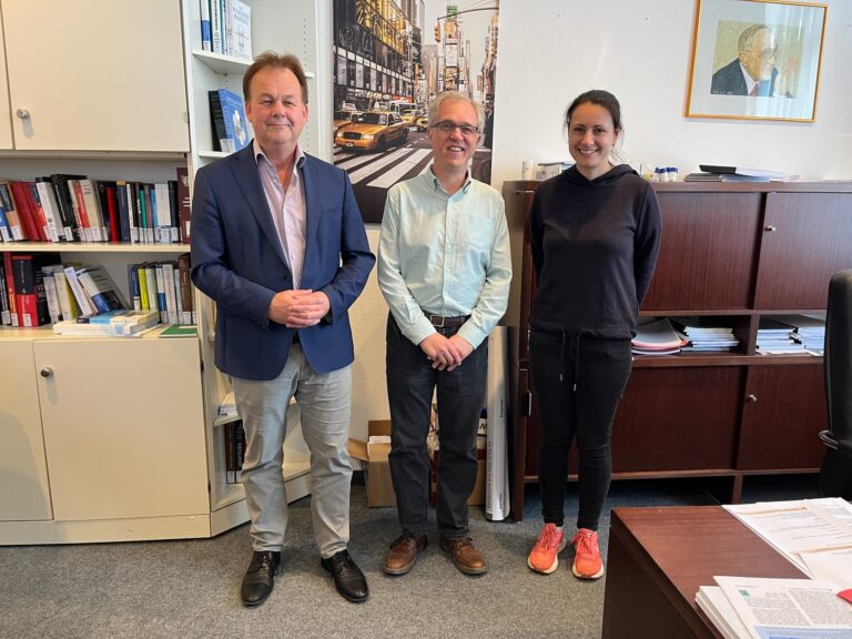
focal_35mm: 26
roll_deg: -1.2
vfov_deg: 53.1
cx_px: 426
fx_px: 640
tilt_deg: -9.9
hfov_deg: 67.3
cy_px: 320
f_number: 1.6
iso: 125
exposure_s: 1/50
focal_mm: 5.1
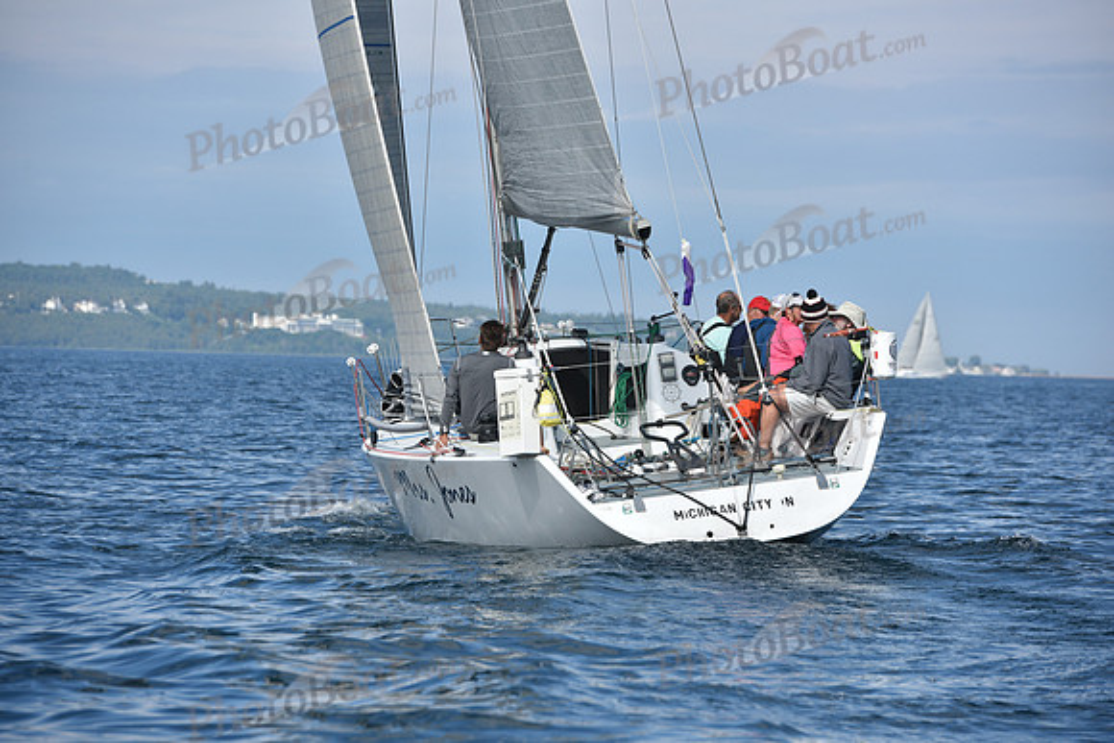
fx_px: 5881
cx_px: 557
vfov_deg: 7.2
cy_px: 372
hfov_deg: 10.8
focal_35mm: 190
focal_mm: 190
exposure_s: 1/1600
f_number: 7.1
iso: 250
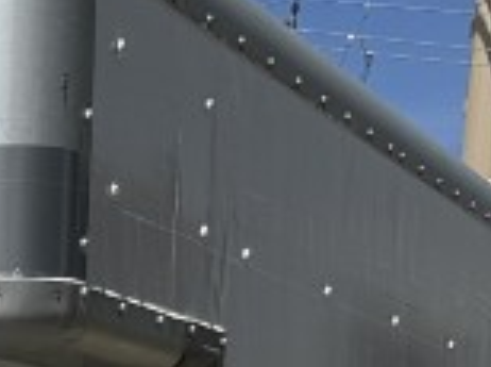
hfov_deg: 11.3
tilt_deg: -2.9
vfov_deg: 8.5
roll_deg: -2.3
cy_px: 884
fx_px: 2266
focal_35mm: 160
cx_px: -453
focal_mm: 6.86
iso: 80
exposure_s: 1/9709
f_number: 1.78
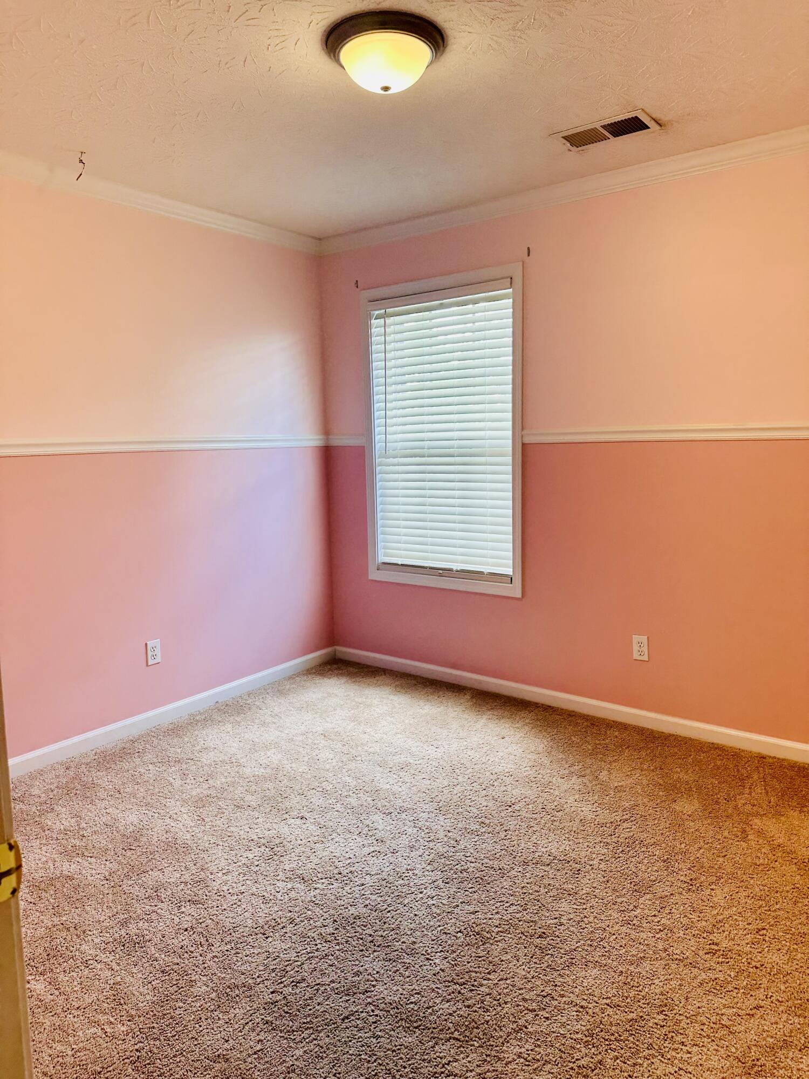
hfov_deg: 56.8
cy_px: 540
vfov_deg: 71.6
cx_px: 404
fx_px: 748
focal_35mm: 24
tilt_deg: -6.5
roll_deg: +1.1
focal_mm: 6.86
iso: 100
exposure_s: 1/120
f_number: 1.78
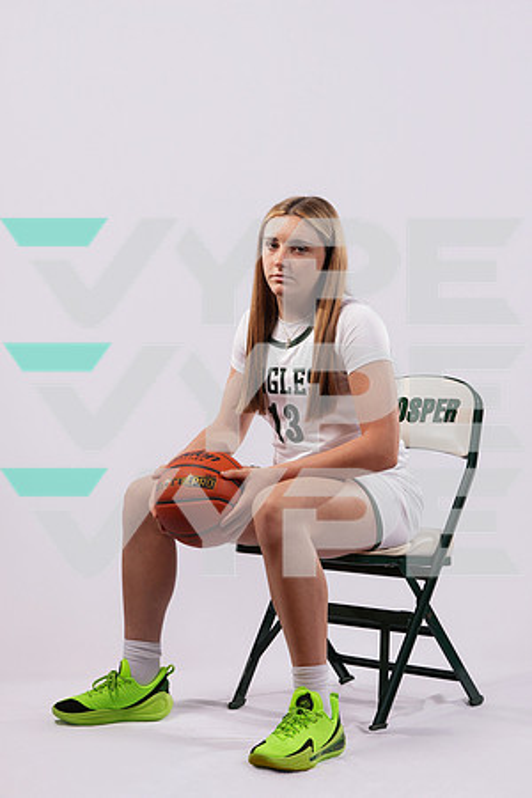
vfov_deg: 23.4
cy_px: 399
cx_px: 266
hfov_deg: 15.7
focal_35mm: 87
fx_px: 1928
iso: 160
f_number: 11
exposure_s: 1/125
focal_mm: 87
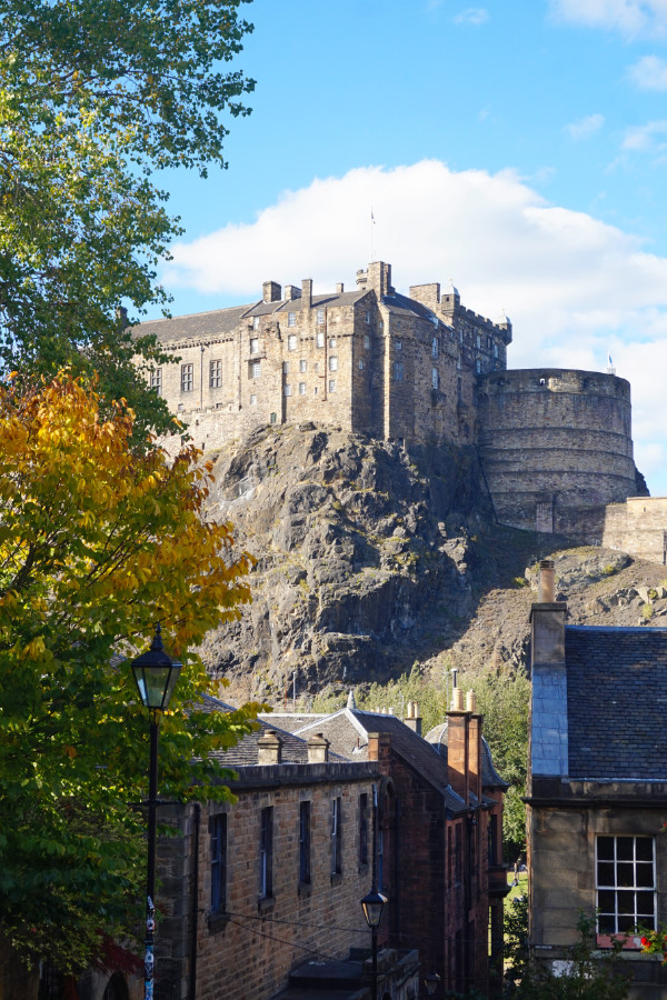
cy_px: 500
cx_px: 334
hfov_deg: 22.1
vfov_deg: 32.6
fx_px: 1709
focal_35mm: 62
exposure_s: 1/80
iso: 100
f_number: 9
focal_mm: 41
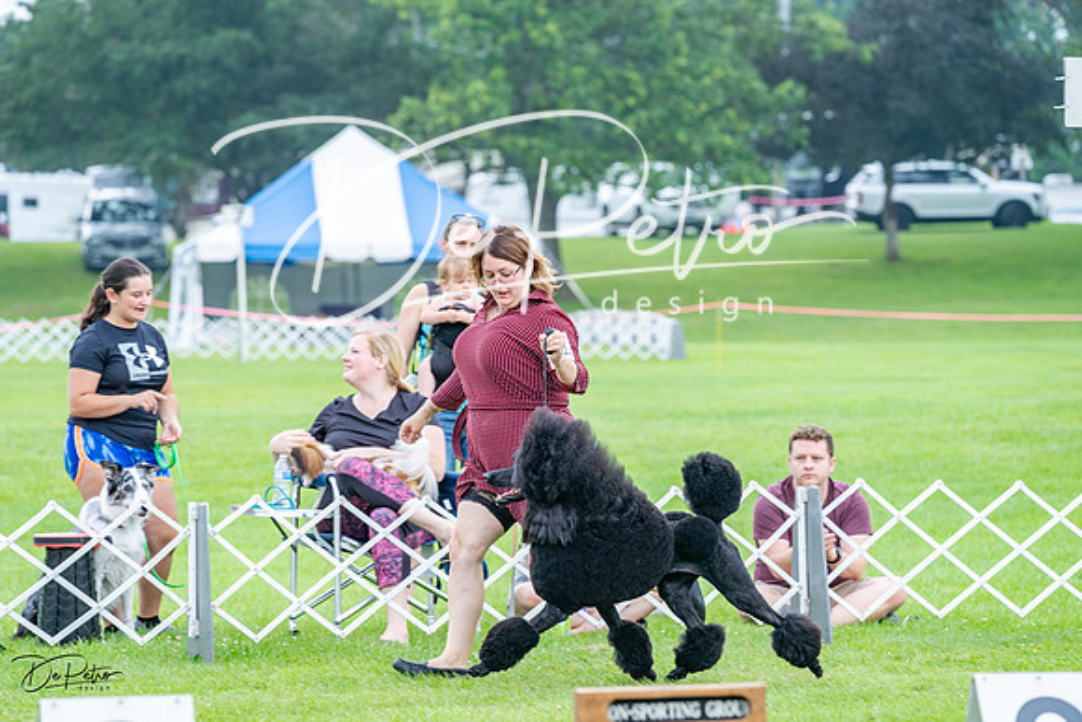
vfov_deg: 8.5
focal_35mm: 161
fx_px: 4851
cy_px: 361
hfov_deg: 12.7
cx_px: 541
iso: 400
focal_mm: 156
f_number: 4.5
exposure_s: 1/400
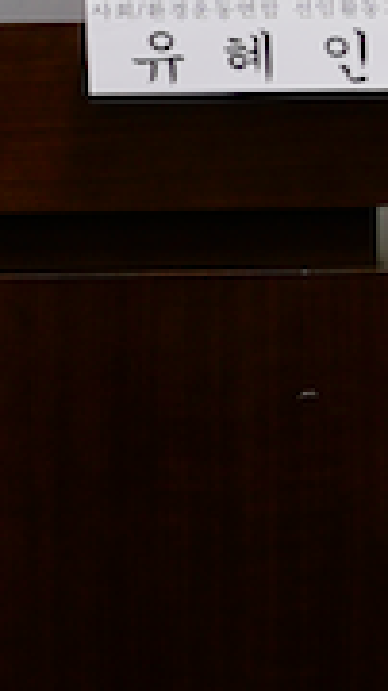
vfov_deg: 5.6
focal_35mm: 385
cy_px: -29
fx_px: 7055
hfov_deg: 3.0
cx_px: 1902
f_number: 4
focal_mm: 55
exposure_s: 1/60
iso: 100
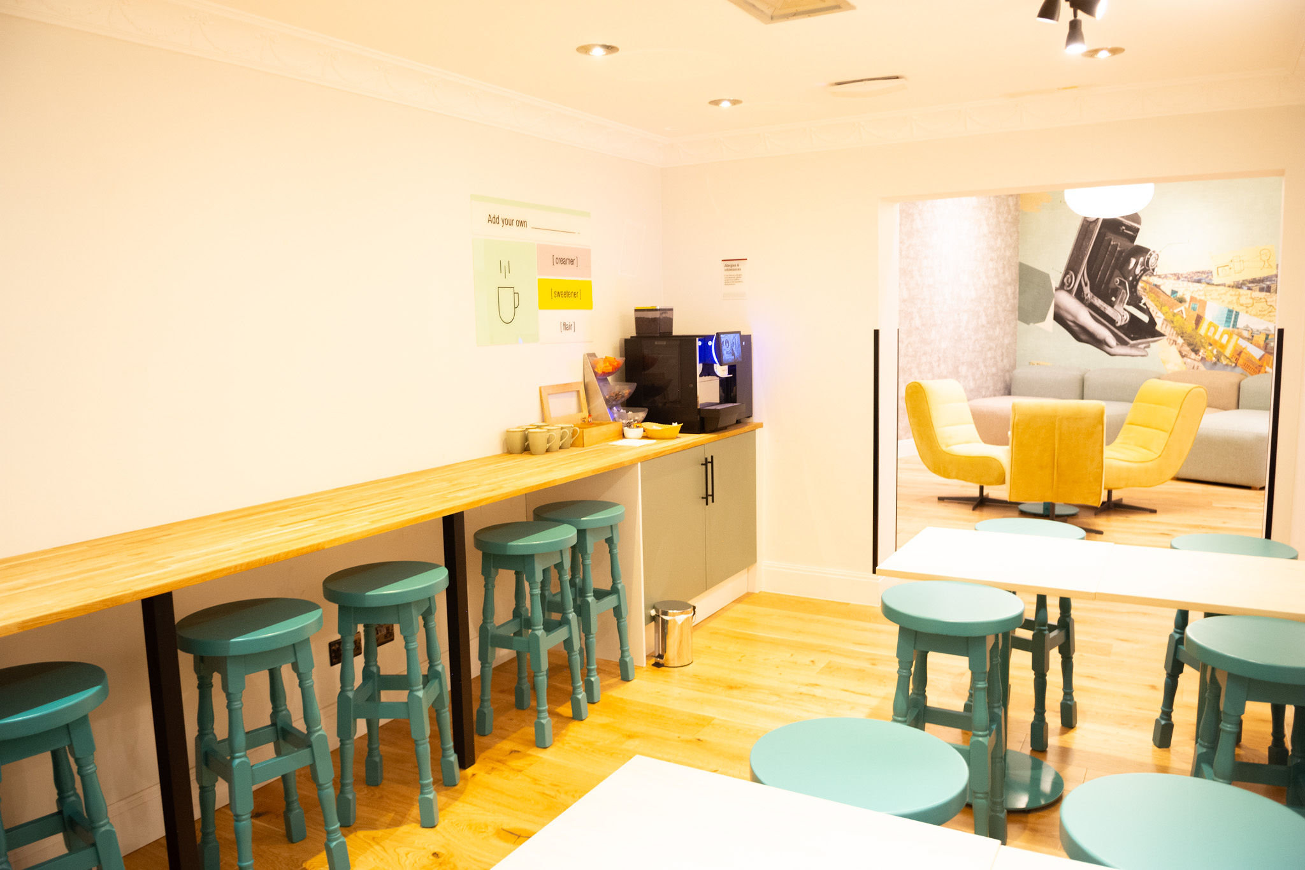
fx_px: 924
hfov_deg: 70.4
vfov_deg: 50.4
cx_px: 652
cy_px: 435
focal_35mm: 26
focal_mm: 17
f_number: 2.8
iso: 800
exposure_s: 1/50
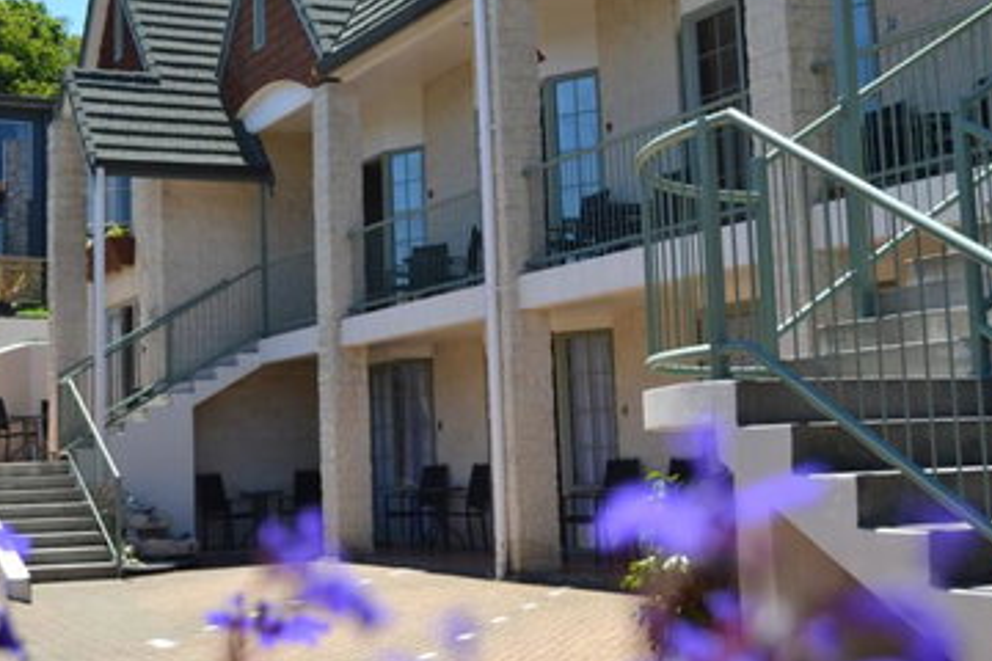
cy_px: 242
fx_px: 1543
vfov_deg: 24.1
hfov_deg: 35.4
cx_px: 372
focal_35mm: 56
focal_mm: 28
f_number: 6.3
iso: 100
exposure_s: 1/160
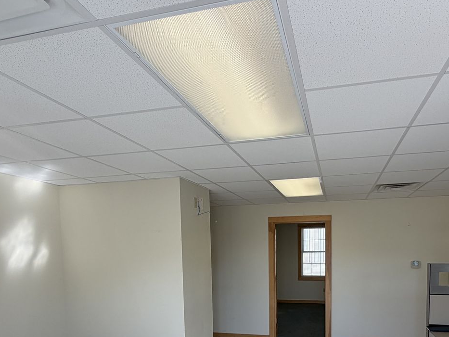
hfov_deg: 70.8
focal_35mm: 24
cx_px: 272
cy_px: 268
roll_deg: +2.3
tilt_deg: -1.4
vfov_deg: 53.2
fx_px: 311
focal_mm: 2.22
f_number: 2.2
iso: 50
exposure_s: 1/121
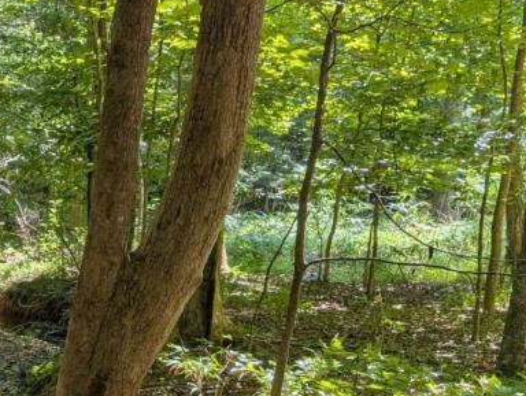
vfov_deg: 18.5
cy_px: 491
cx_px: -132
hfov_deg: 23.4
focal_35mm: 75
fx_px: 1141
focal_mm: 6.9
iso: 19
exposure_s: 1/404
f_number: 1.68
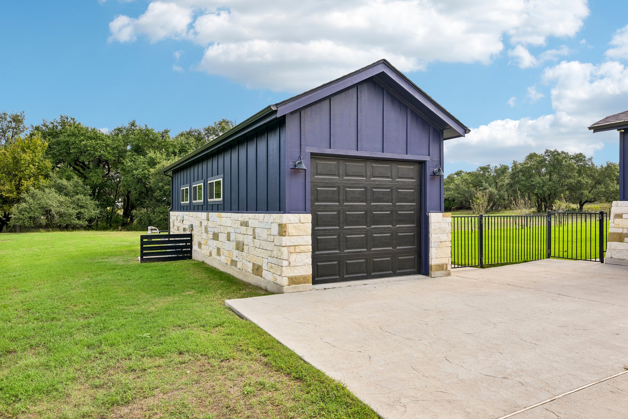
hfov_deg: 73.7
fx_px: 419
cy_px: 210
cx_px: 314
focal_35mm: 24
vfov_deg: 53.1
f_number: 8
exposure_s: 1/180
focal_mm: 24
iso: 100
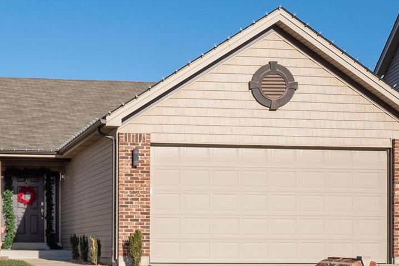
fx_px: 887
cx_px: 63
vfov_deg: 17.1
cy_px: 156
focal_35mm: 80
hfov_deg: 24.8
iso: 400
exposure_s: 1/1250
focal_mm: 18
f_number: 8
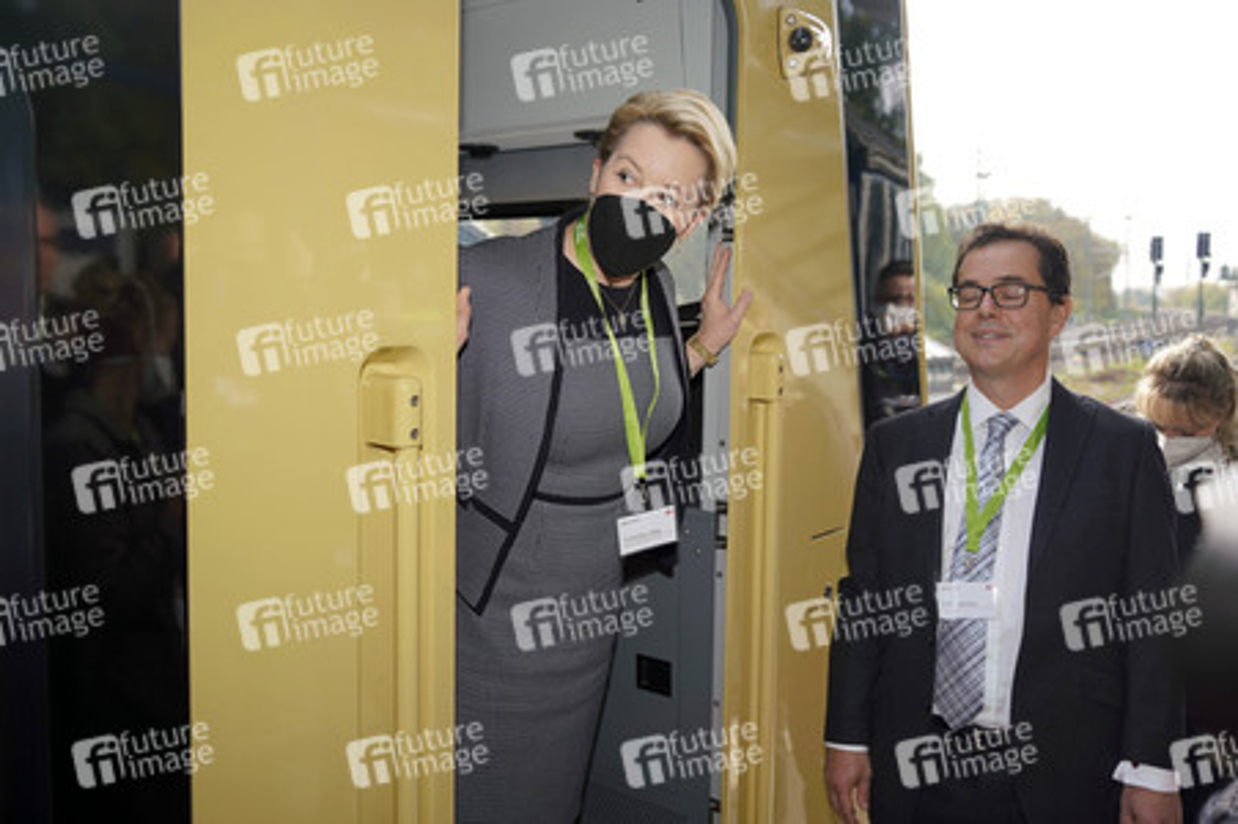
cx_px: 619
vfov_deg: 46.3
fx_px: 962
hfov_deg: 65.5
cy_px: 412
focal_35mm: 28
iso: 100
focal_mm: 28
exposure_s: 1/200
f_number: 3.2
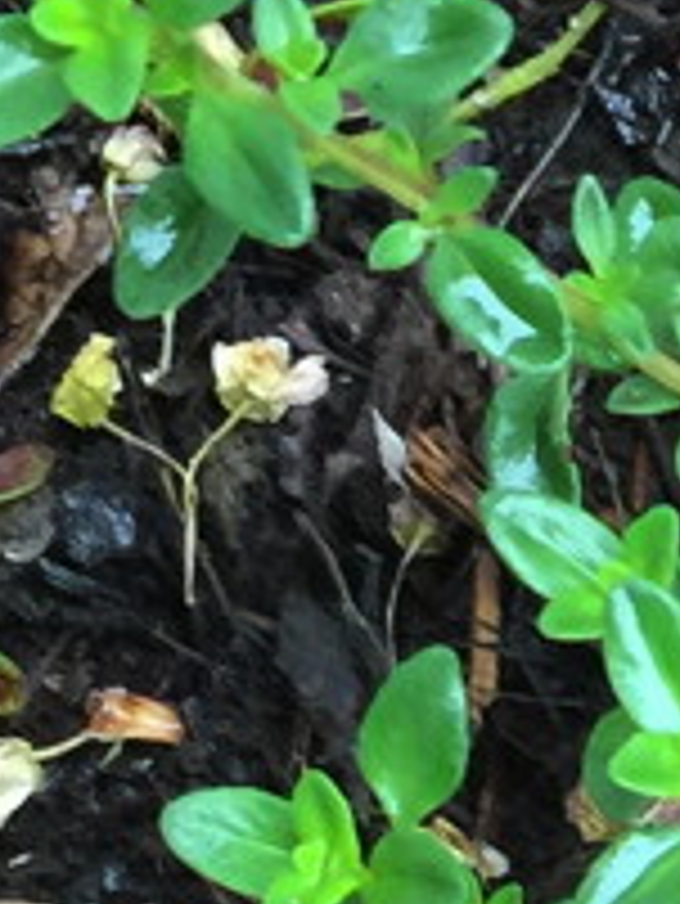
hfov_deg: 7.3
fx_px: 5024
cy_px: 1671
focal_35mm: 192
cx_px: 1563
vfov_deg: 9.7
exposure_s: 1/15
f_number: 2.2
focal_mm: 4.15
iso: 40
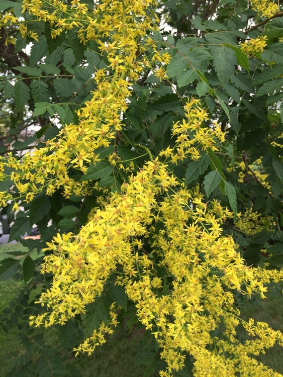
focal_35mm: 29
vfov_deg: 61.6
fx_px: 316
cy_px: 188
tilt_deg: +4.2
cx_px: 142
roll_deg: +0.0
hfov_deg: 48.3
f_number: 2.2
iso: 32
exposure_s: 1/193
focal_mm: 4.15
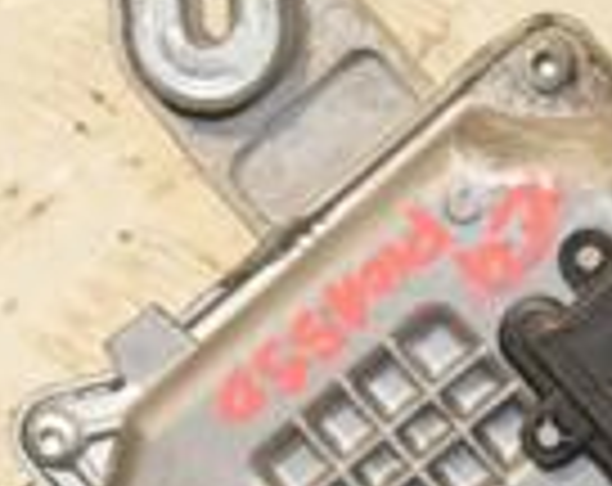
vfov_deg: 7.0
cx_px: 504
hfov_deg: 8.9
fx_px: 3939
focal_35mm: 218
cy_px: 585
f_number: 8
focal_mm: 35
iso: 800
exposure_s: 1/200
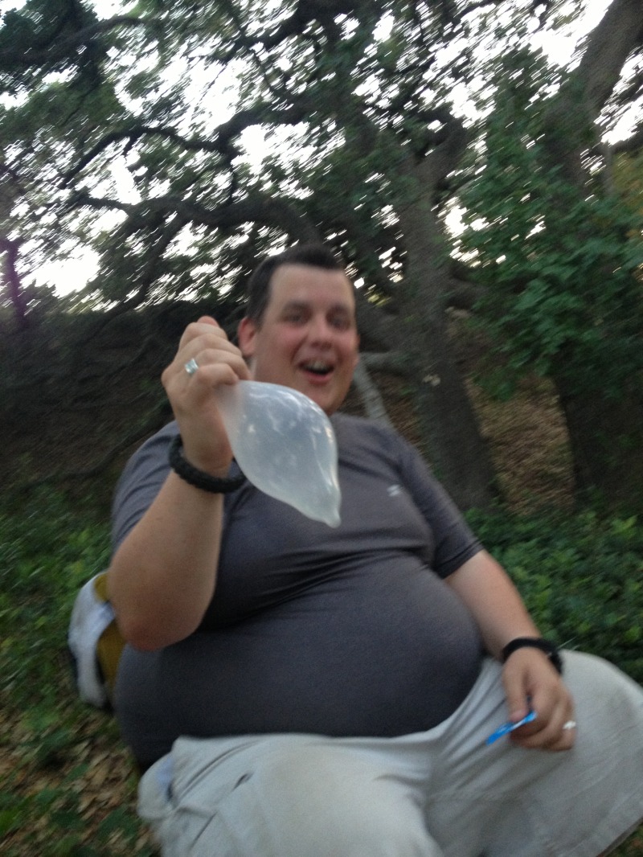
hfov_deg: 40.7
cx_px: 322
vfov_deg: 52.6
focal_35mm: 35
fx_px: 866
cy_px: 428
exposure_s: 1/20
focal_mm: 4.28
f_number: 2.4
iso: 160
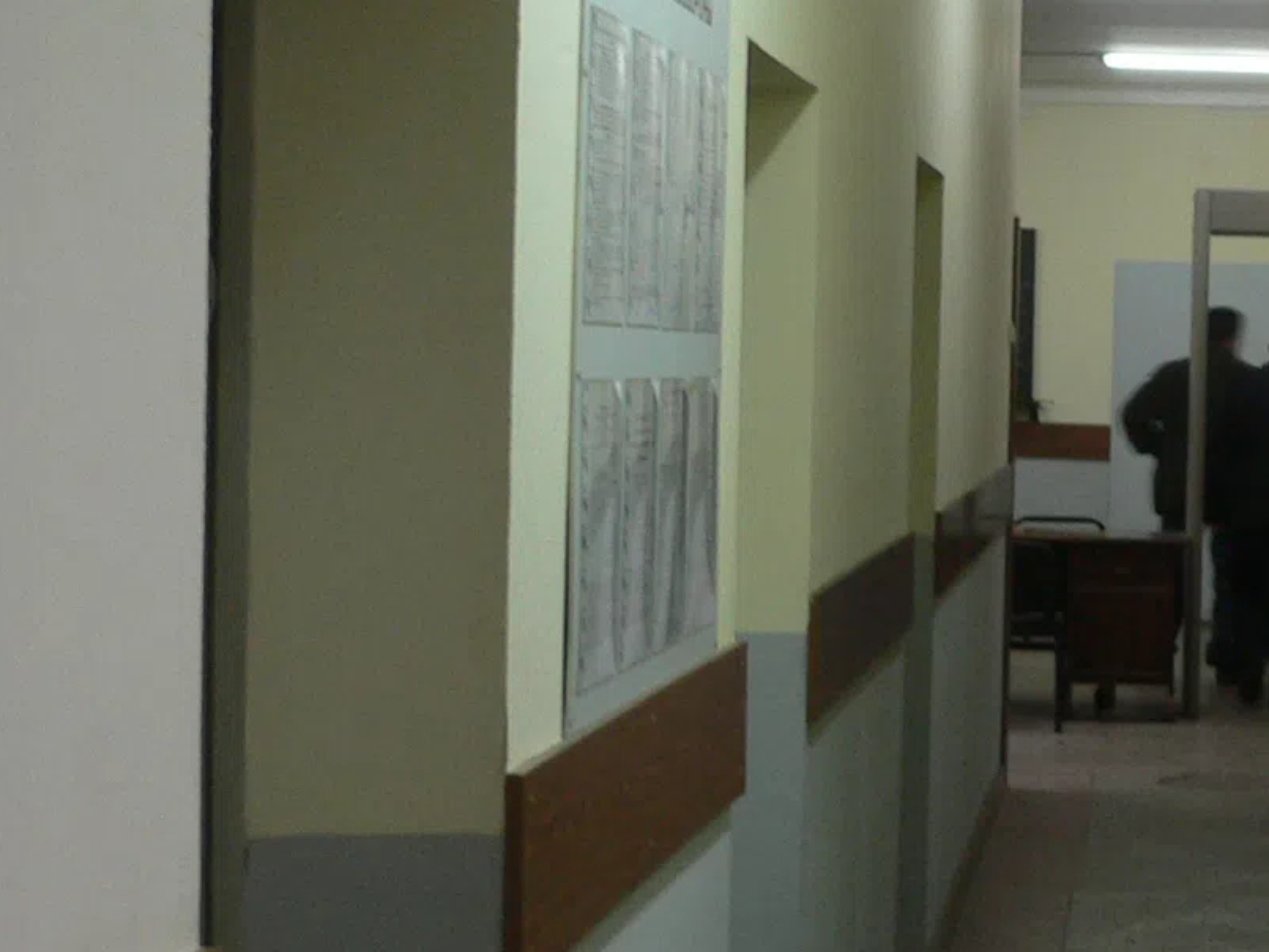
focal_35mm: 89
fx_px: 3263
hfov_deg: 21.3
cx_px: 1263
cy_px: 561
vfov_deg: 16.6
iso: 100
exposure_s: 1/8
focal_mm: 5.8
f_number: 2.8
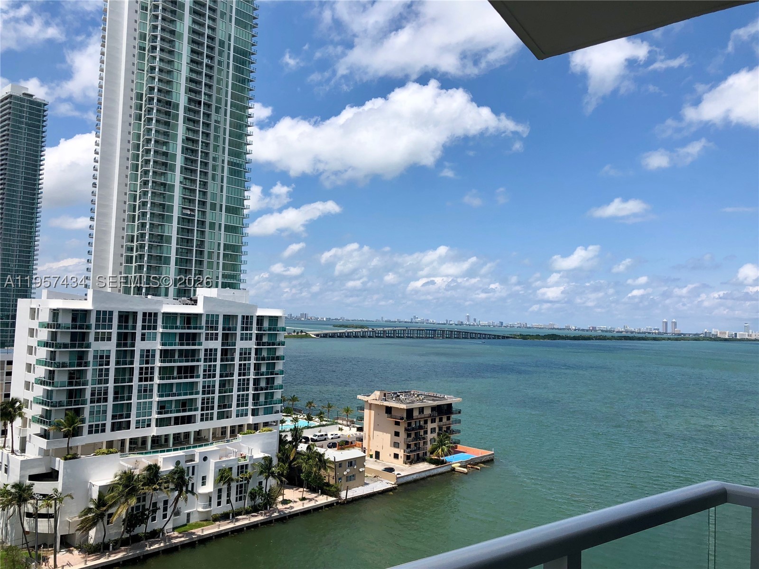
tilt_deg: +2.3
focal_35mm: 28
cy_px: 284
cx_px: 380
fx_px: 614
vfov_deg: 49.7
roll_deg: -2.2
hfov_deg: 63.4
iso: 25
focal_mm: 4
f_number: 1.8
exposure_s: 1/3247
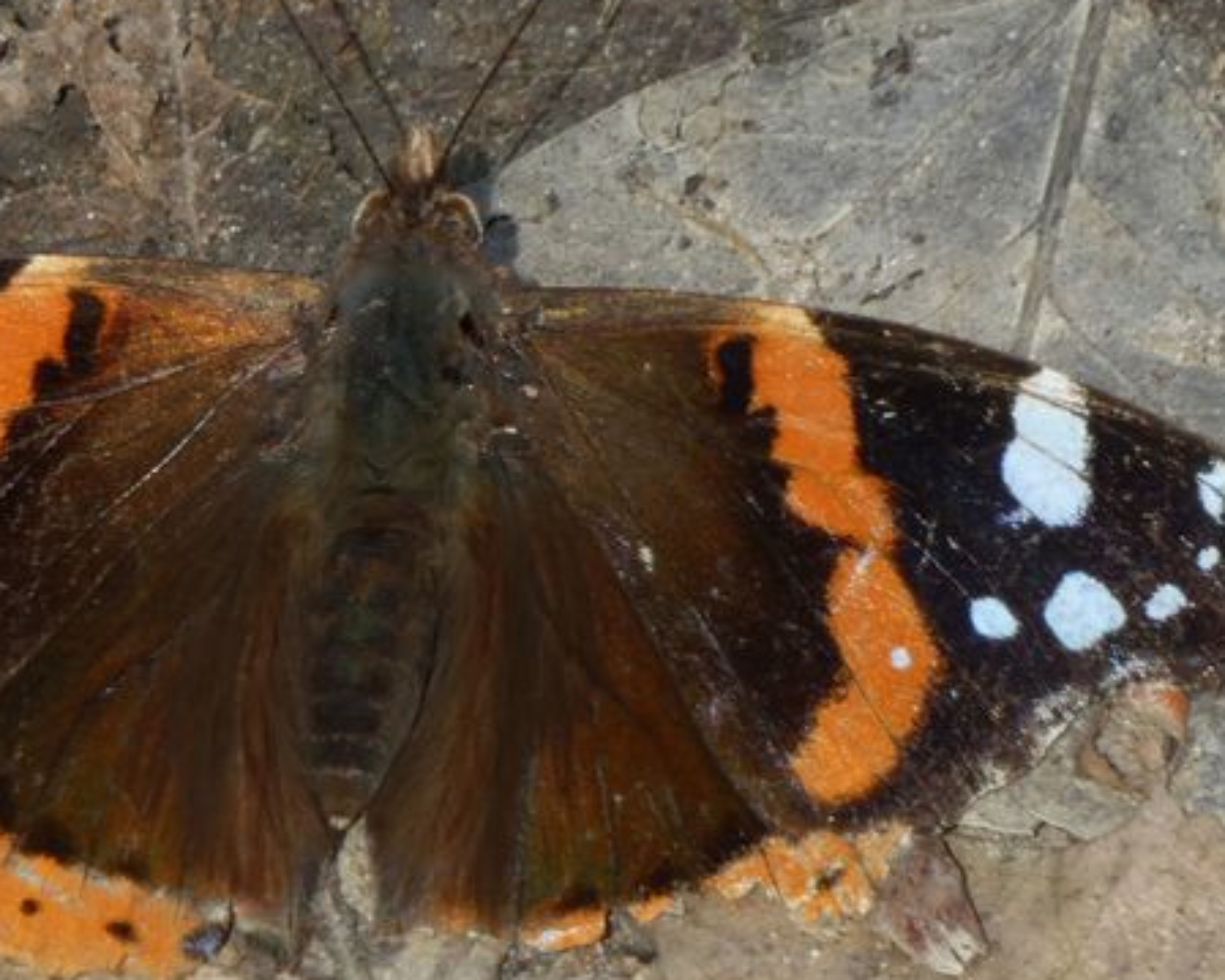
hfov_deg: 1.7
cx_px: 441
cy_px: 439
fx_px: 40343
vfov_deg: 1.4
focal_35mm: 1113
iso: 100
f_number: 5.6
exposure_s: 1/100
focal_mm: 107.6
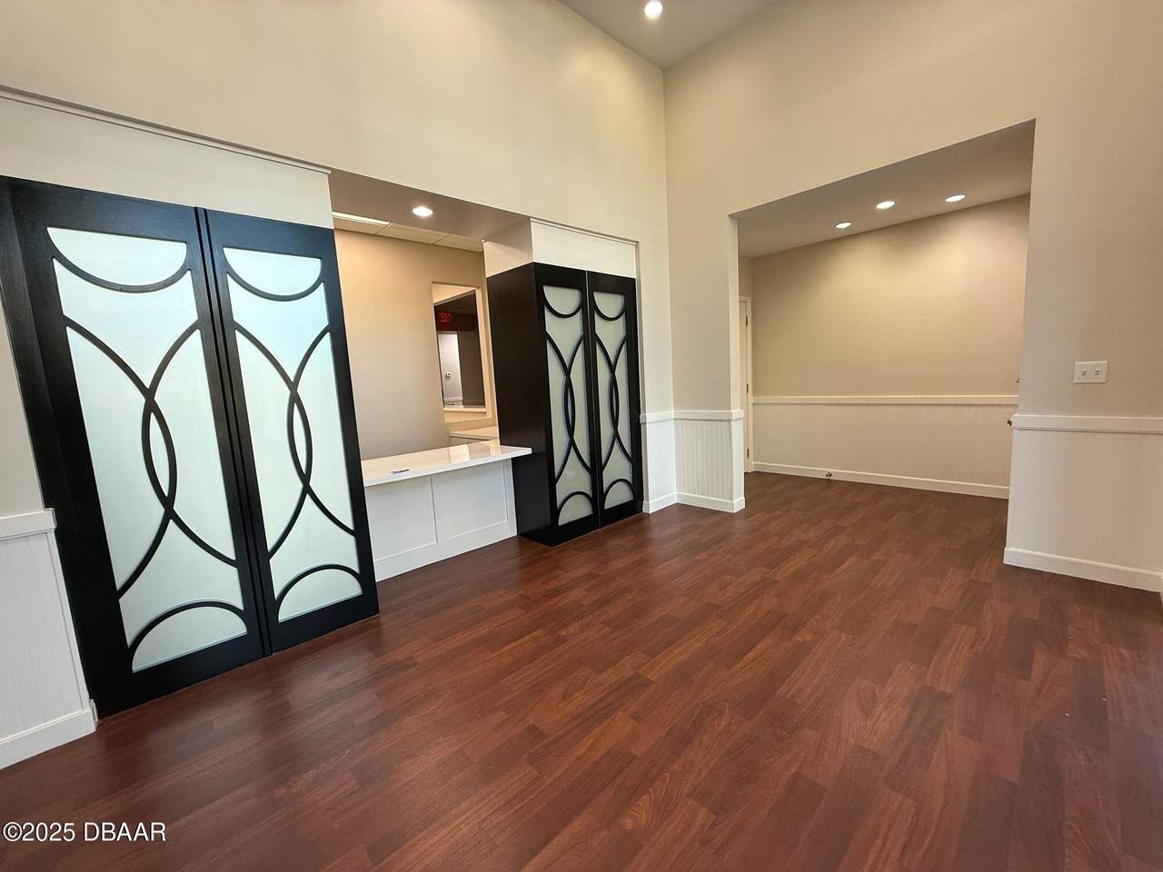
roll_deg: +3.8
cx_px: 582
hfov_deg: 102.1
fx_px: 470
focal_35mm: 14
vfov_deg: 85.7
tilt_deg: -7.4
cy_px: 436
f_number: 2.2
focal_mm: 2.22
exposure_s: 1/120
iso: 200
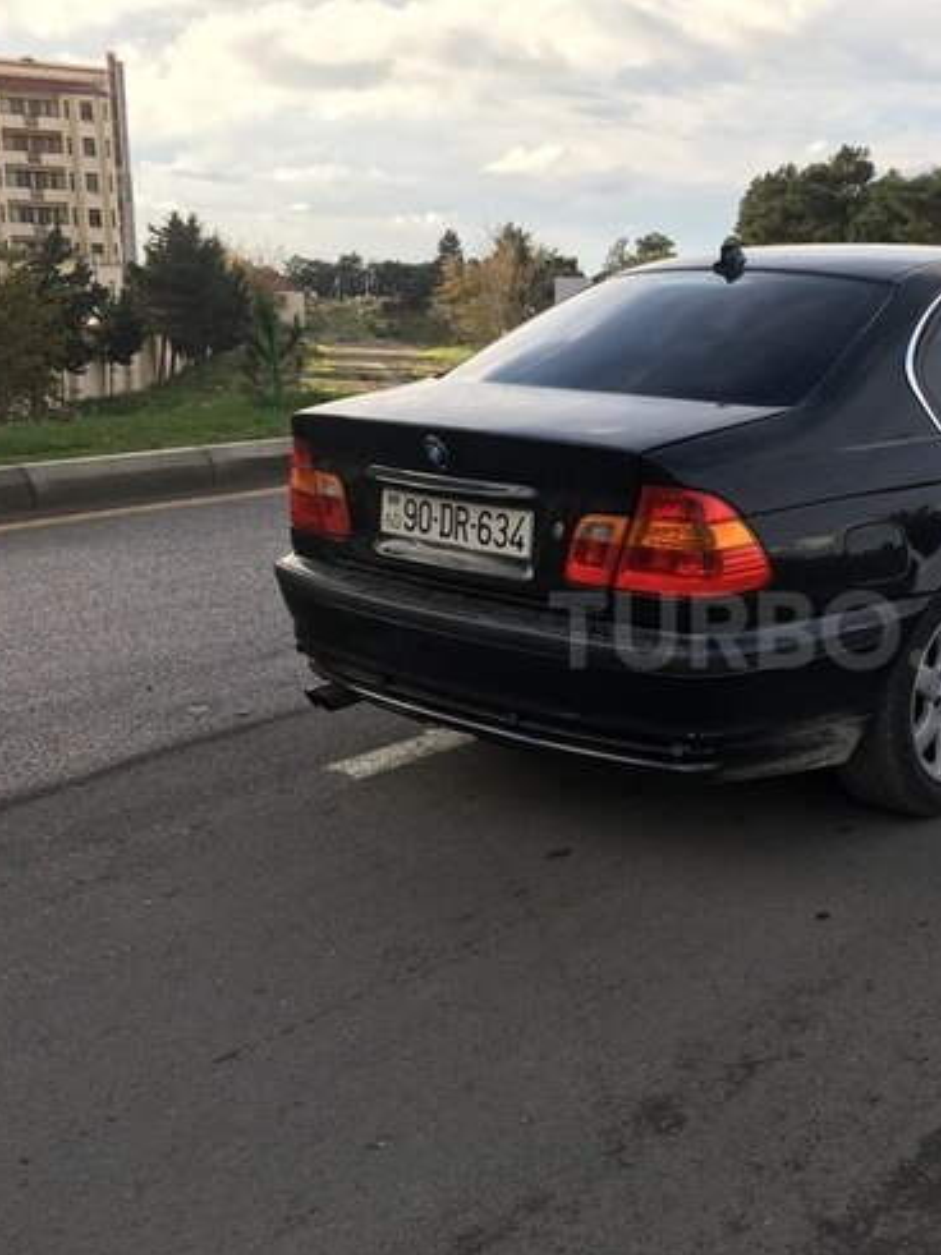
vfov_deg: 47.9
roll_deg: -2.0
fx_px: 1414
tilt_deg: -14.2
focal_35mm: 39
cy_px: 630
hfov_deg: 35.1
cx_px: 811
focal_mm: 4.15
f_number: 2.2
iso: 25
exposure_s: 1/582
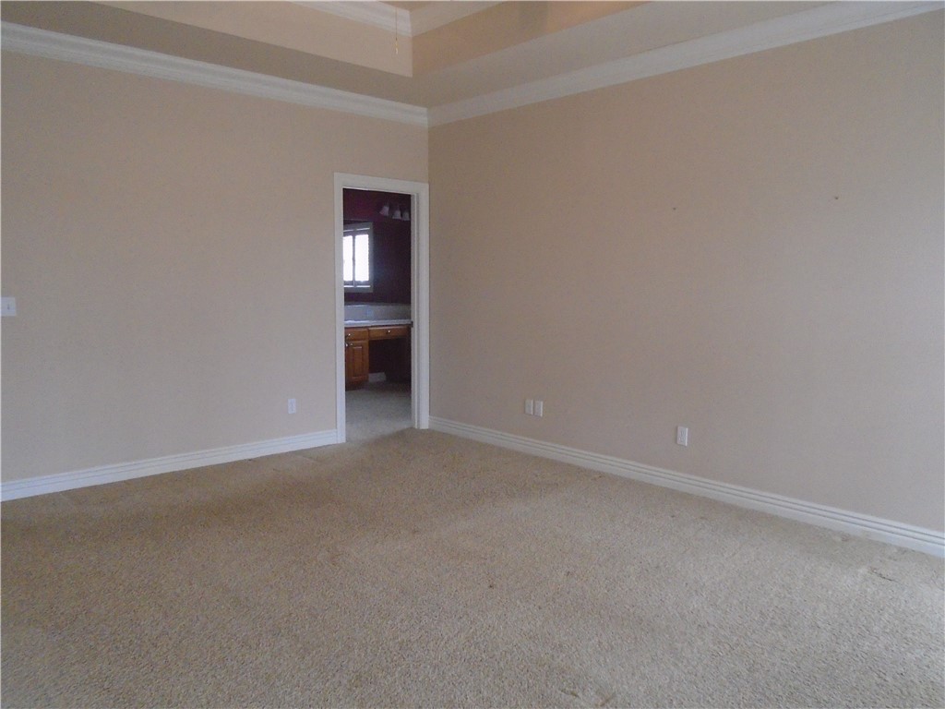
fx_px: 710
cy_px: 354
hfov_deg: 67.3
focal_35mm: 26
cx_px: 472
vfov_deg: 53.1
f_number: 3.2
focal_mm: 4.6
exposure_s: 1/60
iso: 640
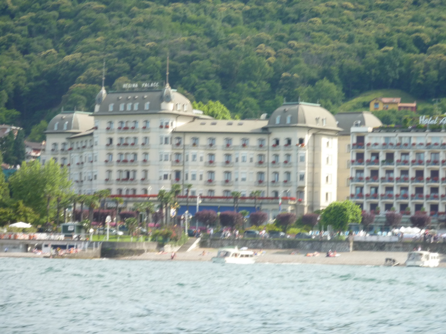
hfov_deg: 13.4
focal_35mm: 147
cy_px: 167
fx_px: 1894
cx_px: 223
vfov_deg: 10.1
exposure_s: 1/320
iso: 160
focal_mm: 24.1
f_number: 4.5
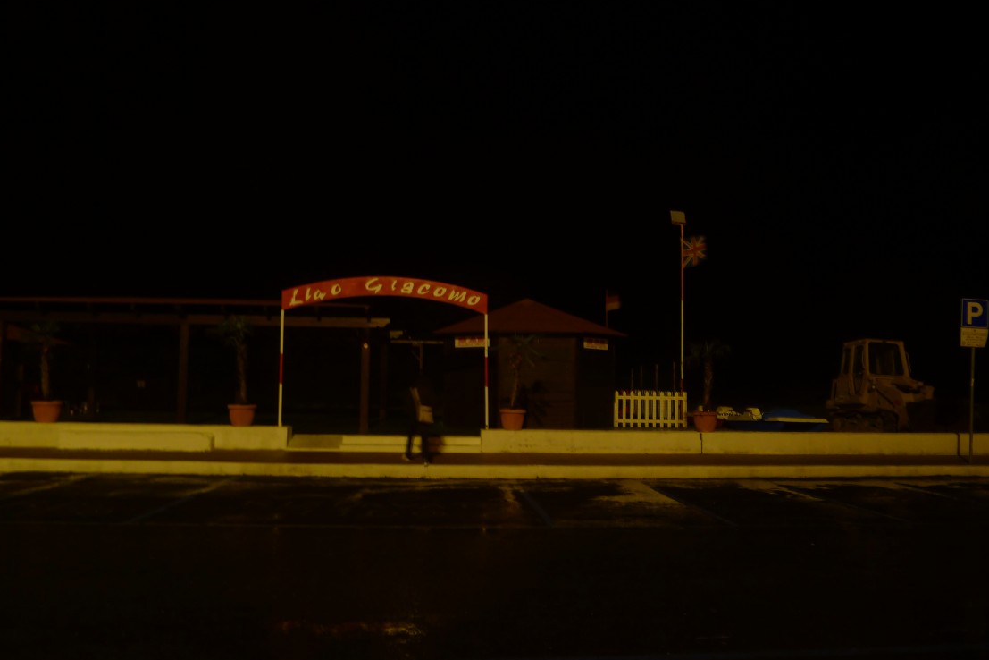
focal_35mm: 26
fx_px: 714
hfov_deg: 69.3
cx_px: 528
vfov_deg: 49.6
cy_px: 330
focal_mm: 5.1
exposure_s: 1/4
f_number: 2
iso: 80
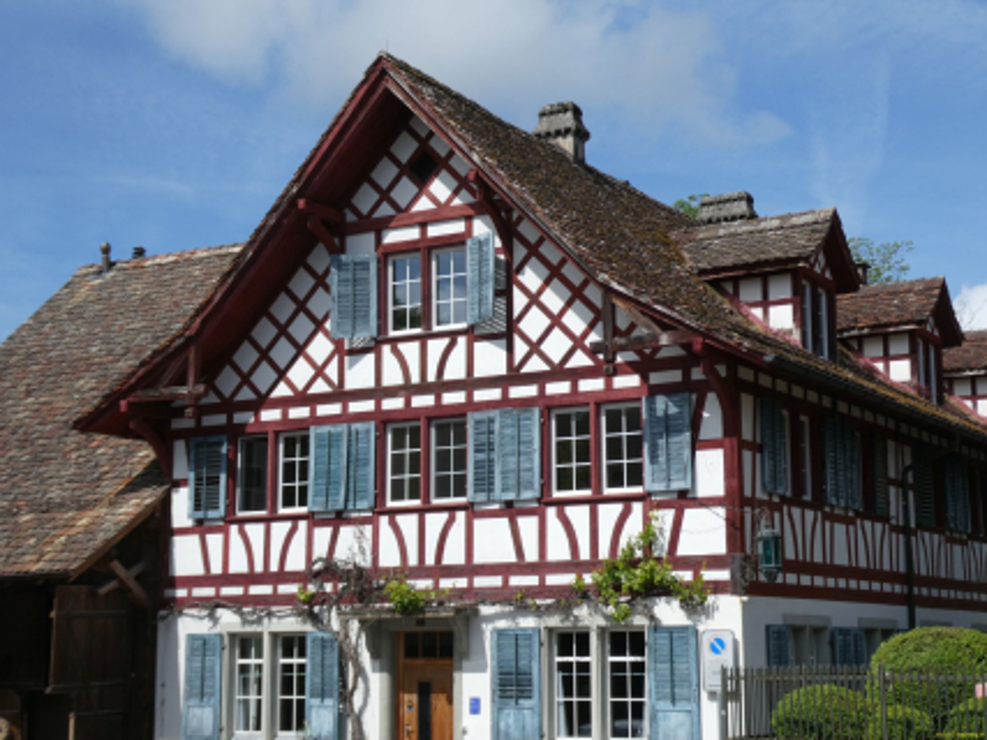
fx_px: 1625
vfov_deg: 25.6
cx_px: 494
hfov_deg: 33.8
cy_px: 370
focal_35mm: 57
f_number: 4.2
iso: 80
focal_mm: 10.3
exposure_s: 1/1000
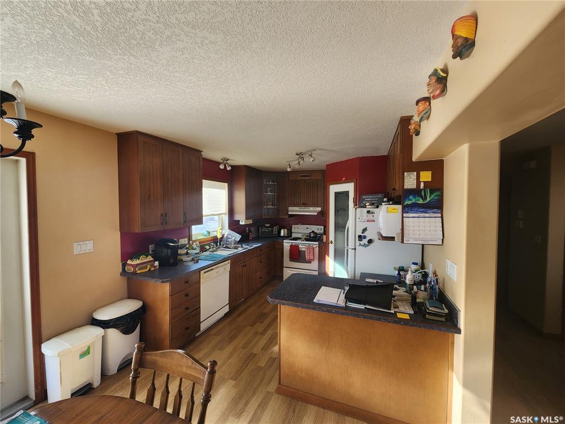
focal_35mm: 13
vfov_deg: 89.9
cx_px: 282
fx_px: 212
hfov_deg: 106.2
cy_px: 212
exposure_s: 1/120
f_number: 2.2
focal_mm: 2.2
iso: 80
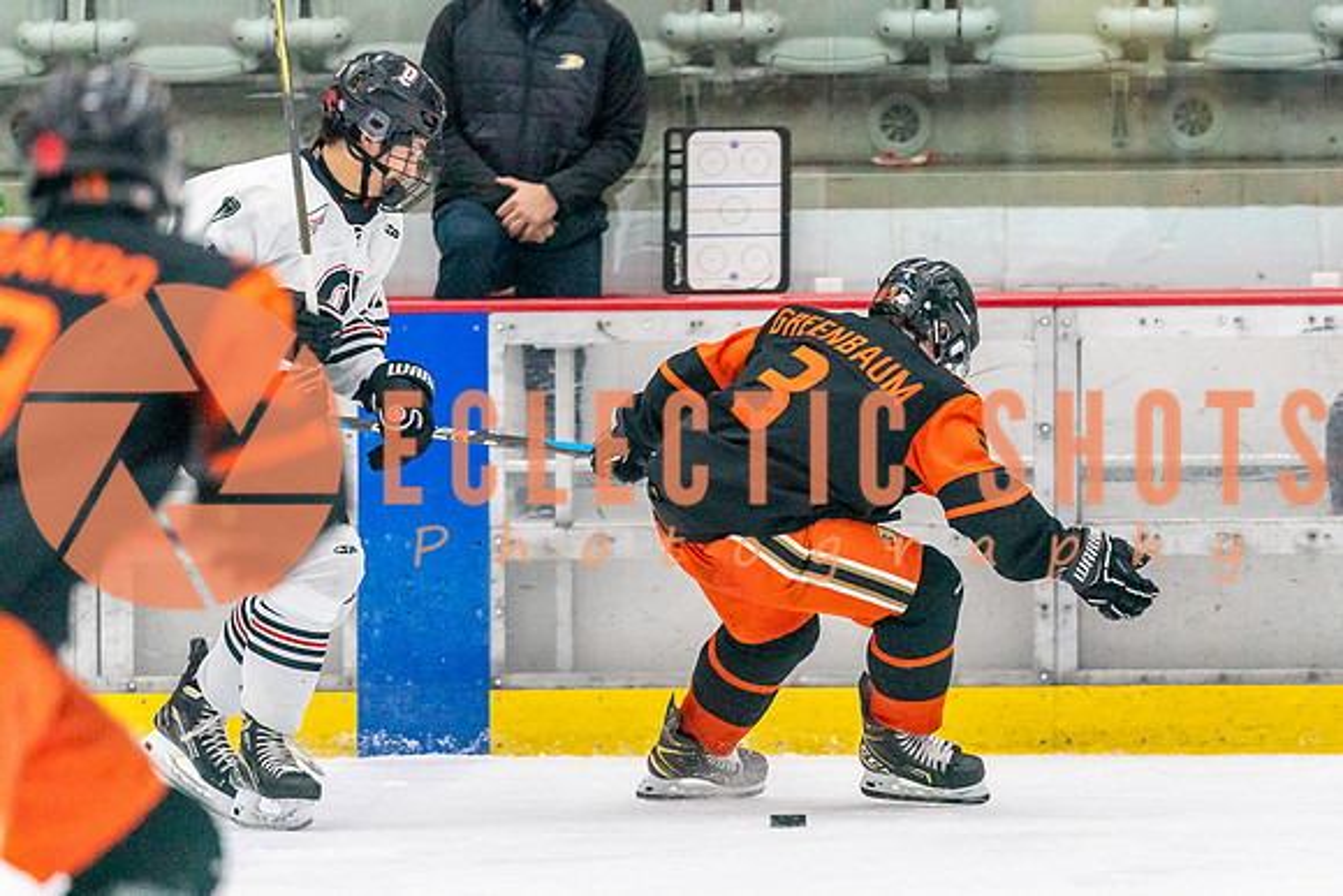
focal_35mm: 346
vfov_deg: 4.0
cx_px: 748
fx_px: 12892
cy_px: 600
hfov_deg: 6.0
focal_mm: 200
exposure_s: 1/1250
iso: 3200
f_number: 2.8
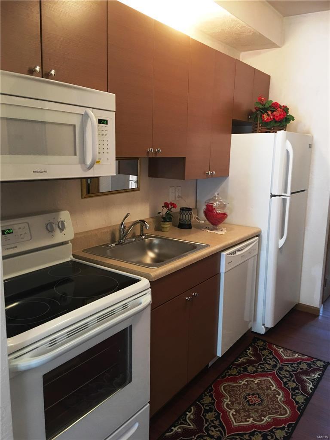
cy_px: 220
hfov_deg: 48.2
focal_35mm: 29
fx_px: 369
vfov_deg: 61.7
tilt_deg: -9.4
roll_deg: -1.3
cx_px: 165
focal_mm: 4.15
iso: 80
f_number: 2.2
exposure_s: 1/10
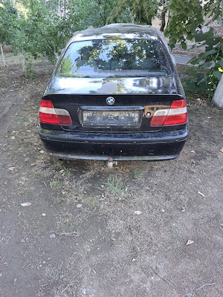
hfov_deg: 51.4
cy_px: 148
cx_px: 112
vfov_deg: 65.3
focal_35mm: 27
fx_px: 232
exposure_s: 1/100
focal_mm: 4
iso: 20
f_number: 1.8
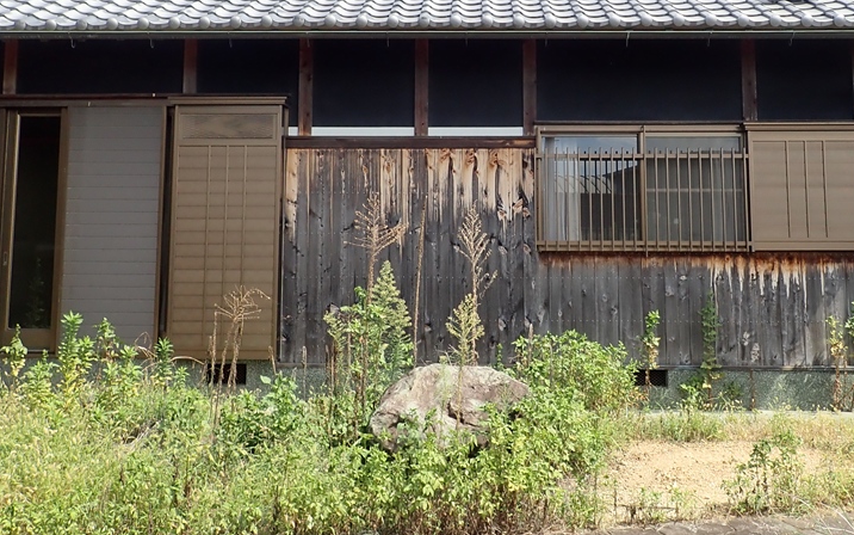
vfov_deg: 33.8
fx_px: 861
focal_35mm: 37
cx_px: 452
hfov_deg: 52.7
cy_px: 135
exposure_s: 1/500
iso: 100
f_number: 2.8
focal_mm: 4.5
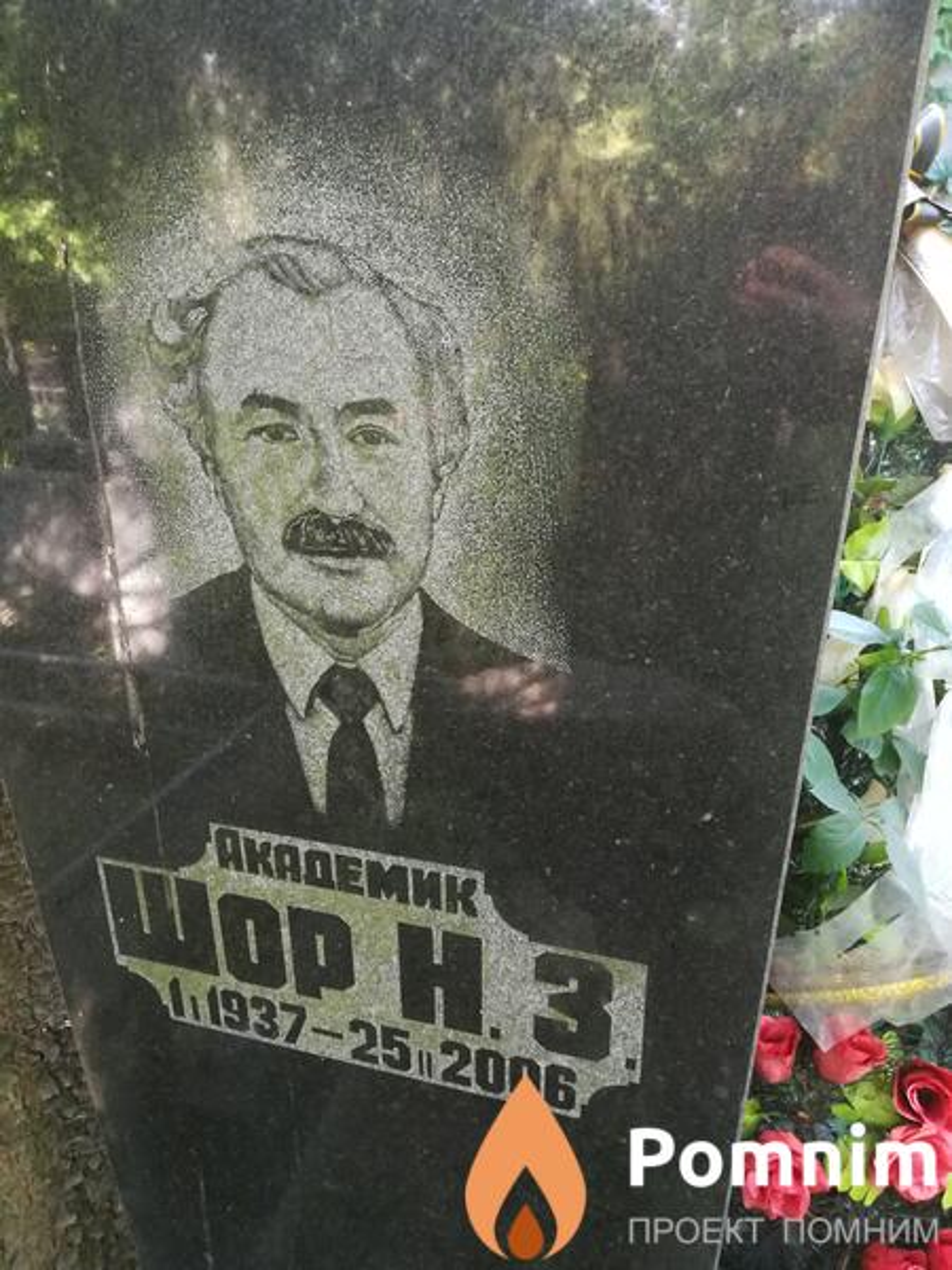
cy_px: 635
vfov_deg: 67.3
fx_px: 953
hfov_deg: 53.1
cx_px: 476
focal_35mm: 26
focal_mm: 3.83
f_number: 2.2
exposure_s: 1/33.3
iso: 320
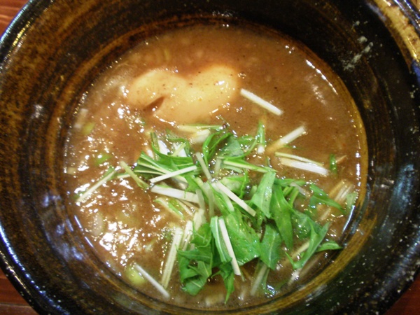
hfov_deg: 50.1
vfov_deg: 38.7
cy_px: 158
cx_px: 210
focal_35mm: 37
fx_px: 449
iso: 100
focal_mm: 6.6
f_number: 3.5
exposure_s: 1/5
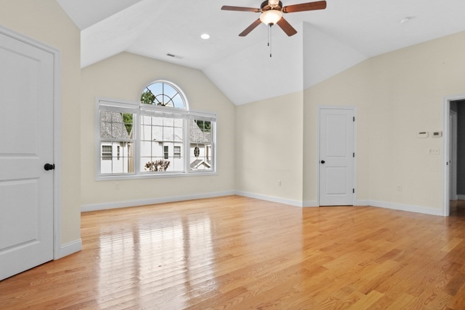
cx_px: 216
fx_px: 245
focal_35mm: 19
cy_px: 152
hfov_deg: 86.8
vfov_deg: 64.6
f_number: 4.5
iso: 320
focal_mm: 10
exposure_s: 1/80
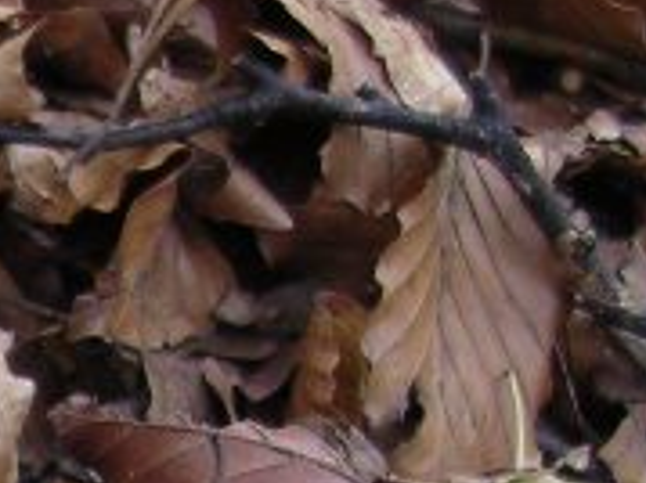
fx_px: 3040
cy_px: 905
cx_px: -733
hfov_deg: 10.8
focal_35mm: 163
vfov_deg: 8.7
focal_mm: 5.8
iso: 100
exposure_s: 1/14.6
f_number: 2.8
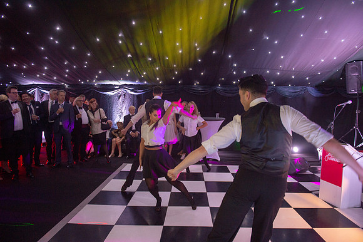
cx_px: 182
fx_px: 242
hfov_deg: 73.8
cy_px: 121
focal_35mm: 24
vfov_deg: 53.1
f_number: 2.8
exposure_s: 1/50
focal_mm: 24
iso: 2000
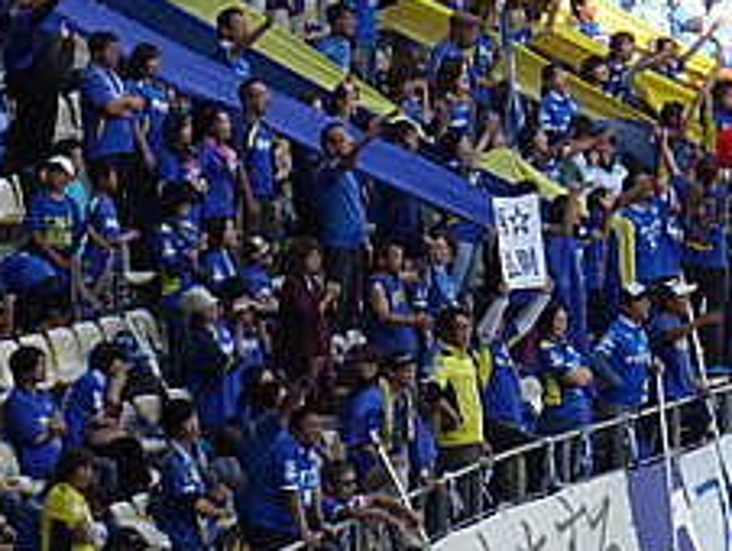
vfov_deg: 3.0
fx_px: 10373
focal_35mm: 490
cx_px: 499
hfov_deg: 4.0
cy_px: 288
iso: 500
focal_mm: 41.3
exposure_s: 1/500
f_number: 5.6
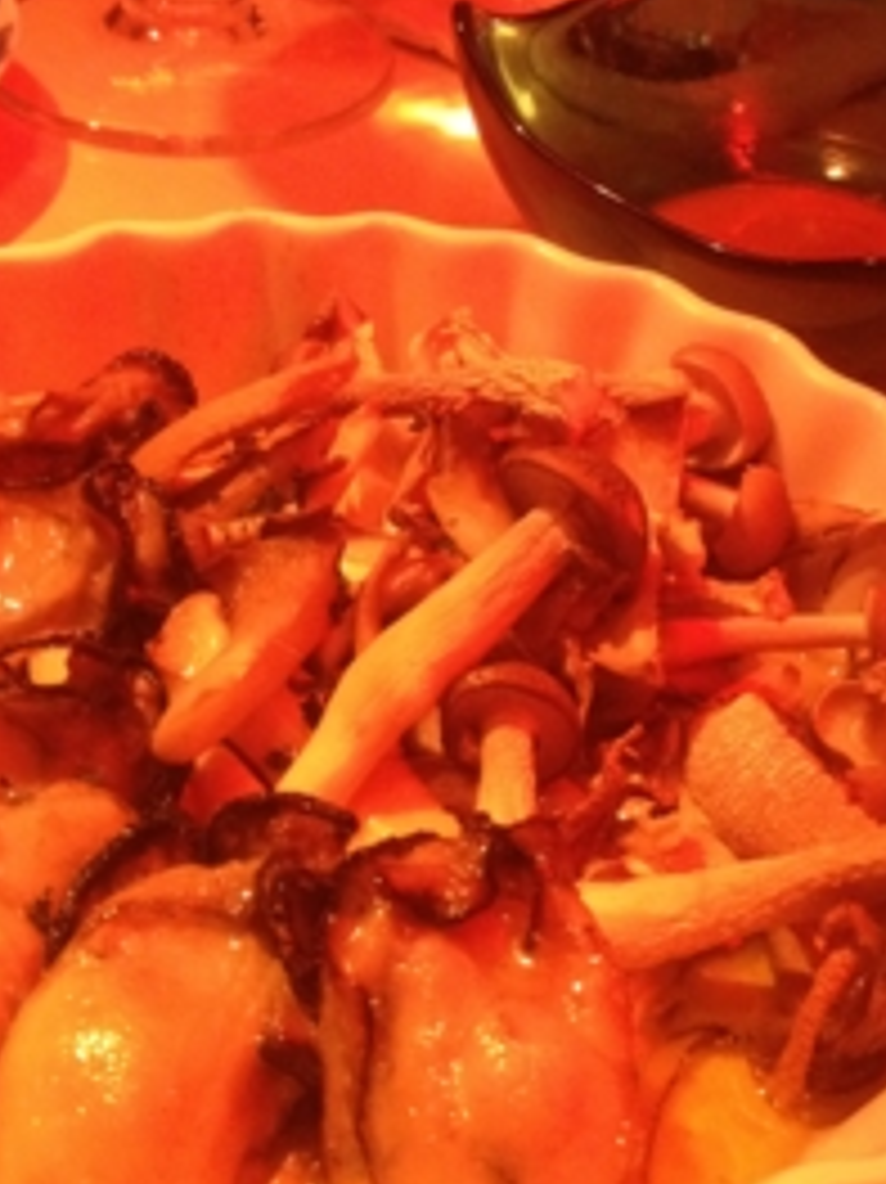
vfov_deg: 31.9
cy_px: 374
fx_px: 2049
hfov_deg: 24.4
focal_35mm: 60
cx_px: 351
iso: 320
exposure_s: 1/20
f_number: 2.4
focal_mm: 4.28
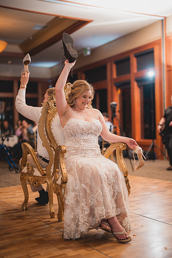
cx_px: 86
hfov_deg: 27.0
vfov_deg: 39.6
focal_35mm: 50
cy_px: 129
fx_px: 358
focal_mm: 50
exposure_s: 1/250
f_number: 1.2
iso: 200
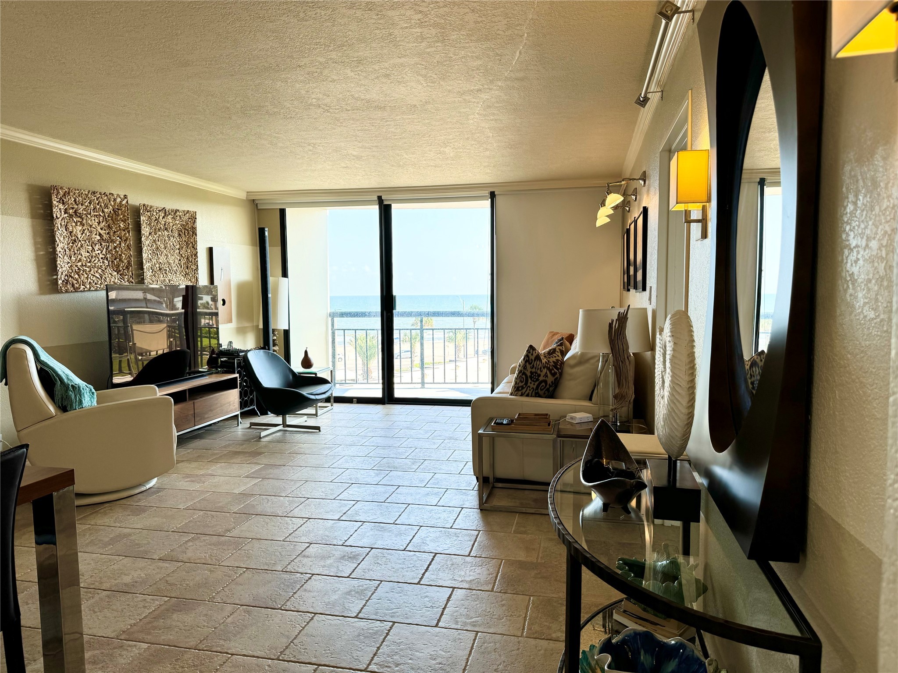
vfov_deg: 56.8
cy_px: 336
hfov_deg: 71.6
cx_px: 449
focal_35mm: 24
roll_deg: +0.6
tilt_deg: -4.4
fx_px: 623
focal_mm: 6.76
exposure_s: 1/184
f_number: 1.78
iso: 64
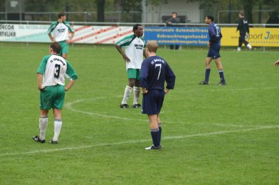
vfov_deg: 4.6
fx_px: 2320
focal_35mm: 300
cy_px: 92
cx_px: 140
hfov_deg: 6.9
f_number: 4.5
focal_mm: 200
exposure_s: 1/250
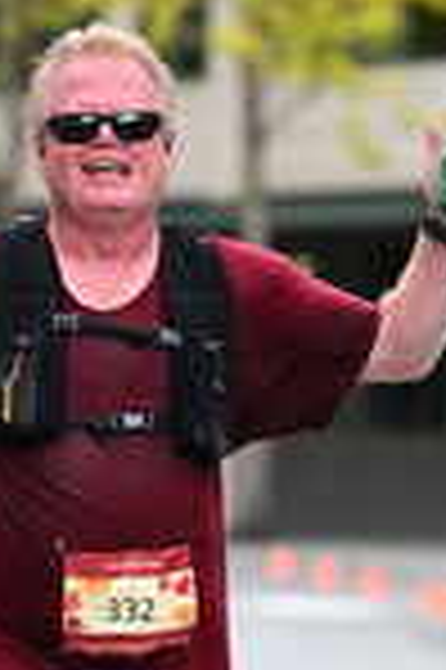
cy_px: 364
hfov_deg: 3.1
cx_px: 223
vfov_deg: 4.7
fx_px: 8251
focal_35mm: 443
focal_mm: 120
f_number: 2.8
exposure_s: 1/2000
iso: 640
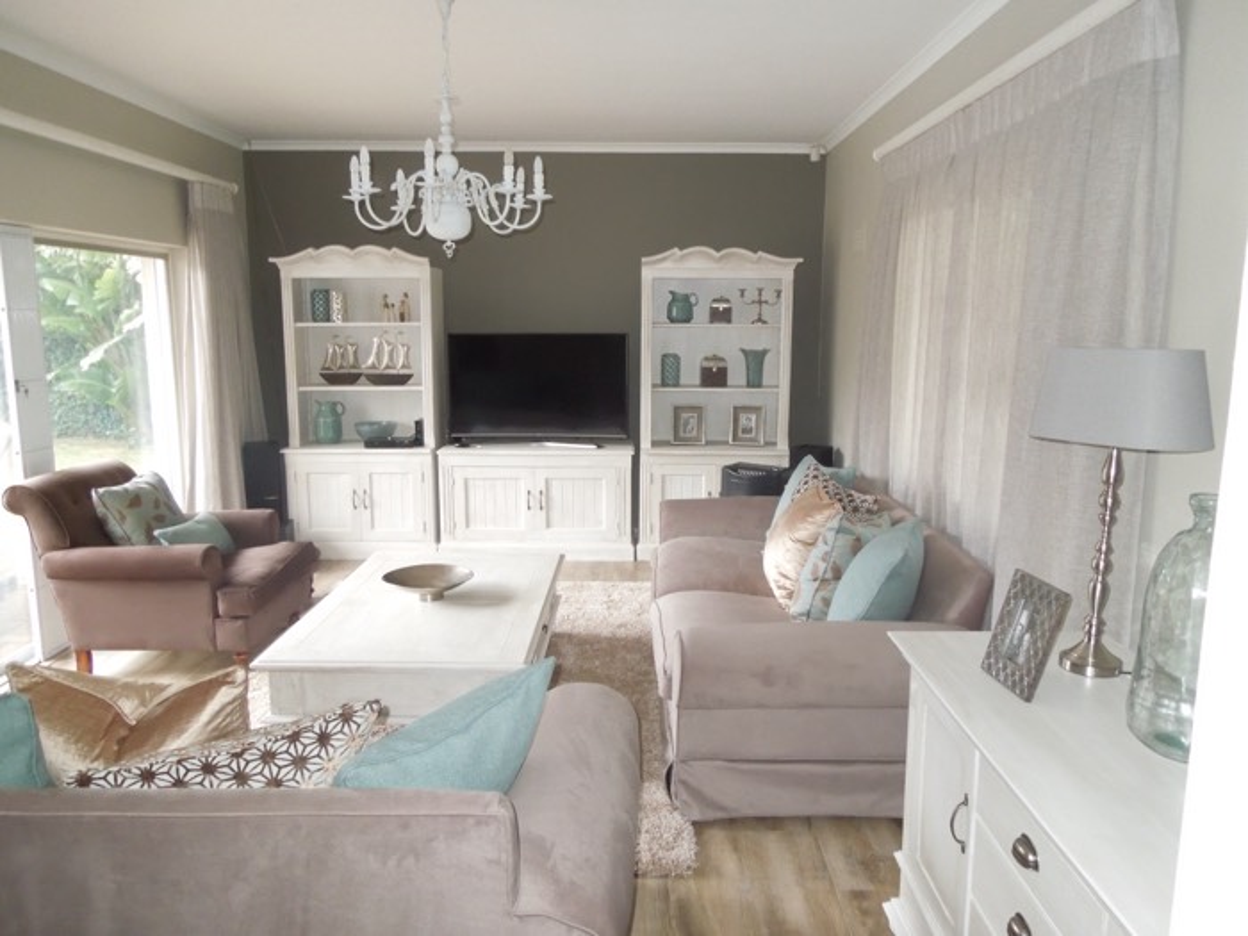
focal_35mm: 25
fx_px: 901
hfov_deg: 69.4
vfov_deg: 54.9
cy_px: 468
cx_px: 624
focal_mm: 4.5
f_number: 3.3
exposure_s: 1/30
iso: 560
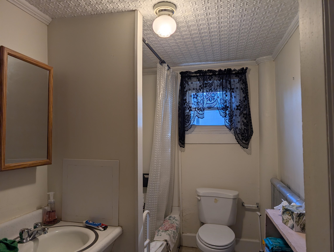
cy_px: 126
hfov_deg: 71.5
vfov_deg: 56.9
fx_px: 232
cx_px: 167
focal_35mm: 24
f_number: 1.68
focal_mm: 6.9
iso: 20
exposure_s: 1/202
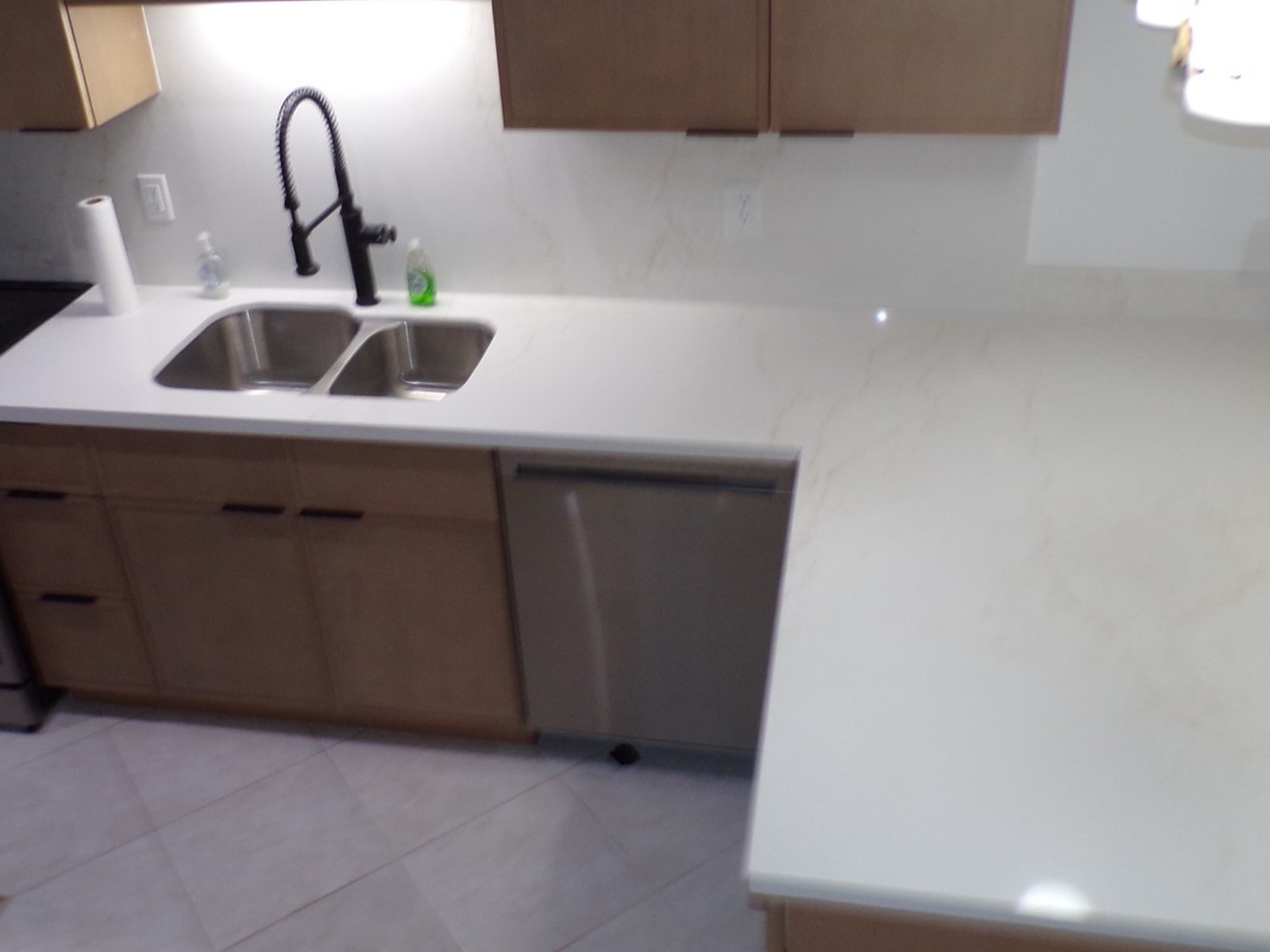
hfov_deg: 51.3
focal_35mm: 36
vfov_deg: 39.4
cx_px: 608
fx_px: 1321
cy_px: 357
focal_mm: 4.3
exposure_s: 1/34
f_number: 3
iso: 128
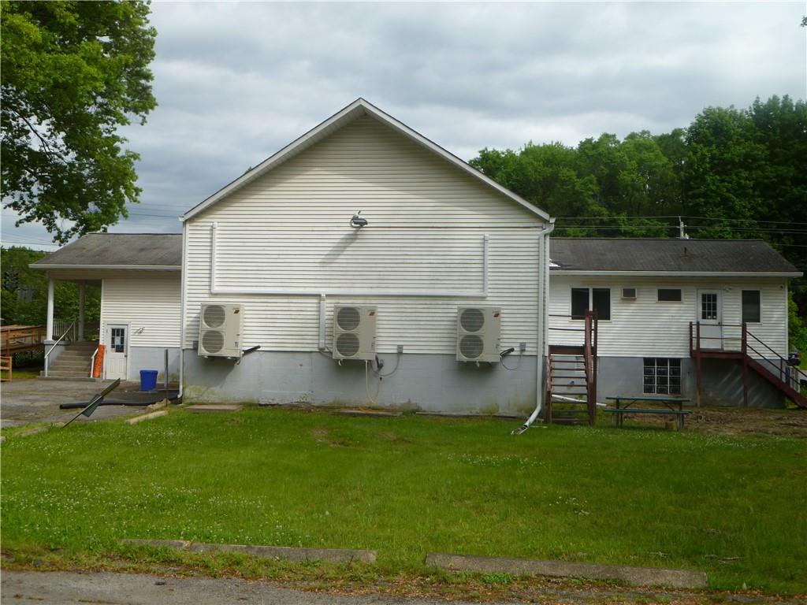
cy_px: 302
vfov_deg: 36.8
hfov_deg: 47.9
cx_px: 404
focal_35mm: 39
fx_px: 909
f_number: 3.7
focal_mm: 6.9
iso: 80
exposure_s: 1/500
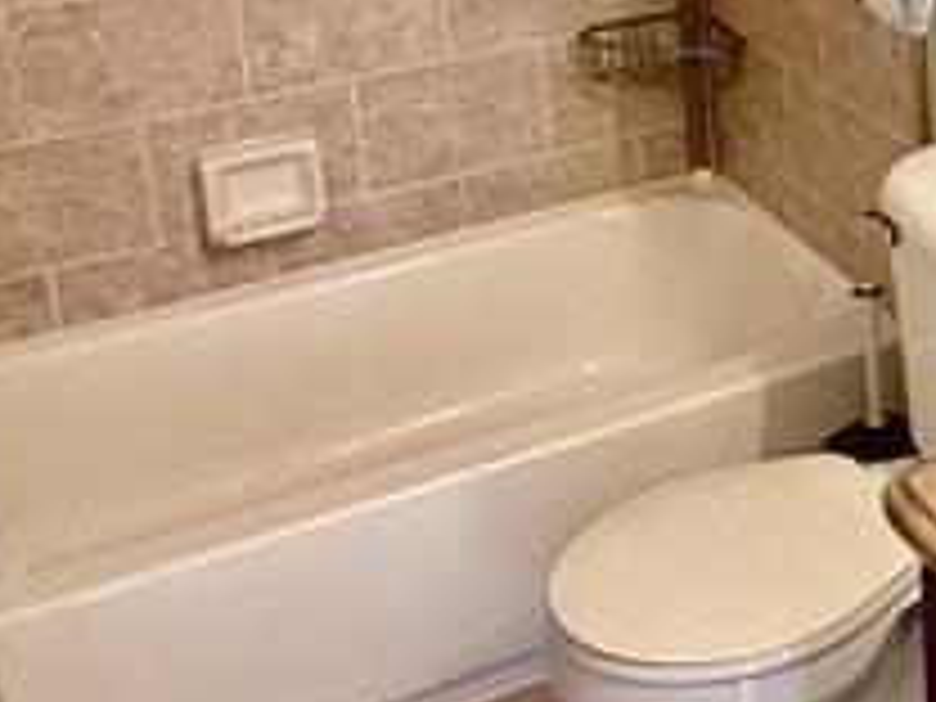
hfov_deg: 25.4
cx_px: 1107
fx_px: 1866
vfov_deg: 20.3
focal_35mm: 69
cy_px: -76
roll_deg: +0.9
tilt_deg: -14.9
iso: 400
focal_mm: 2.22
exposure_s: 1/60
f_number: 2.2
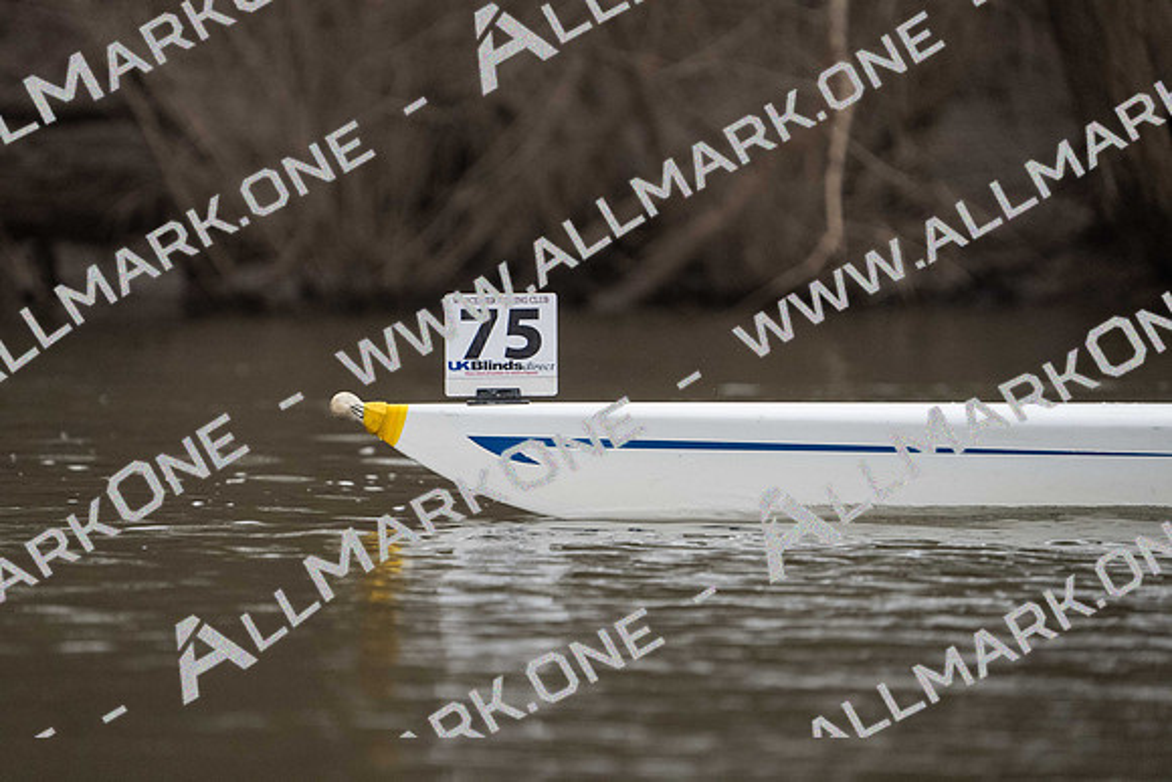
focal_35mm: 600
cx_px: 586
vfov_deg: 2.3
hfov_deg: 3.4
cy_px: 391
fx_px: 19537
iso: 2500
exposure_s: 1/1000
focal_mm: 600
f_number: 6.3
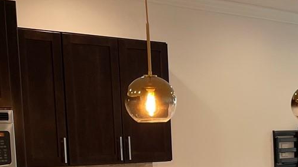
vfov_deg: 13.1
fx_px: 711
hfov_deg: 21.3
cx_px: 394
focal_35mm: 90
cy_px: 199
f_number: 1.6
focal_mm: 5.1
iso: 64
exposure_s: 1/60
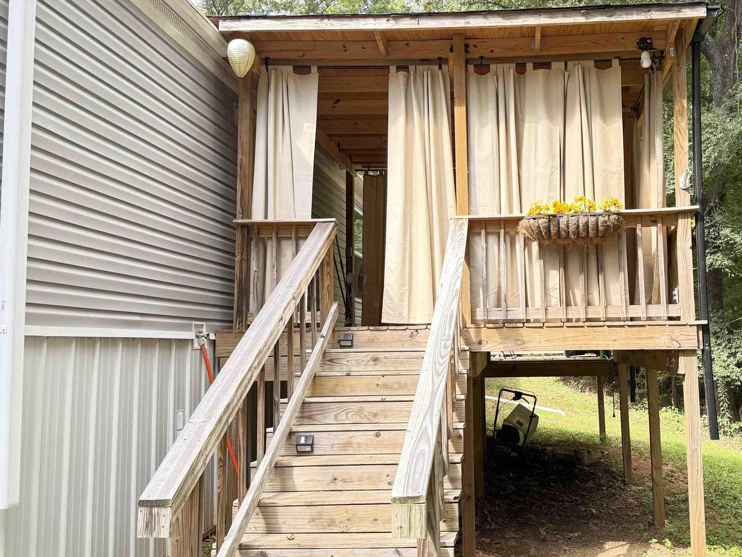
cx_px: 460
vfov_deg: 42.9
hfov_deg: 54.8
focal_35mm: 33
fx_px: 707
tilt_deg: +6.6
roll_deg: +1.6
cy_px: 263
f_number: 1.78
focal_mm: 6.76
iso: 80
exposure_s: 1/123
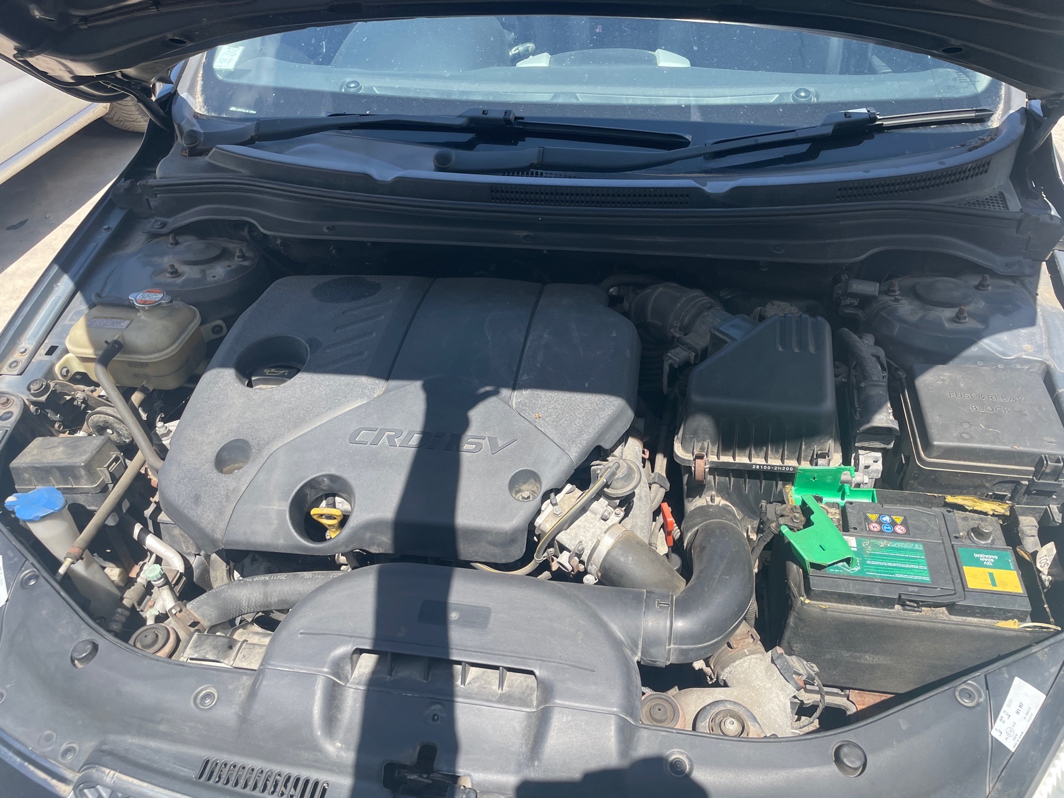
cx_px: 532
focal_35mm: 26
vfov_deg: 53.1
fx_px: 799
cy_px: 399
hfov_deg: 67.3
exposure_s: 1/1014
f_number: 1.6
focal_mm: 4.2
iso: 32
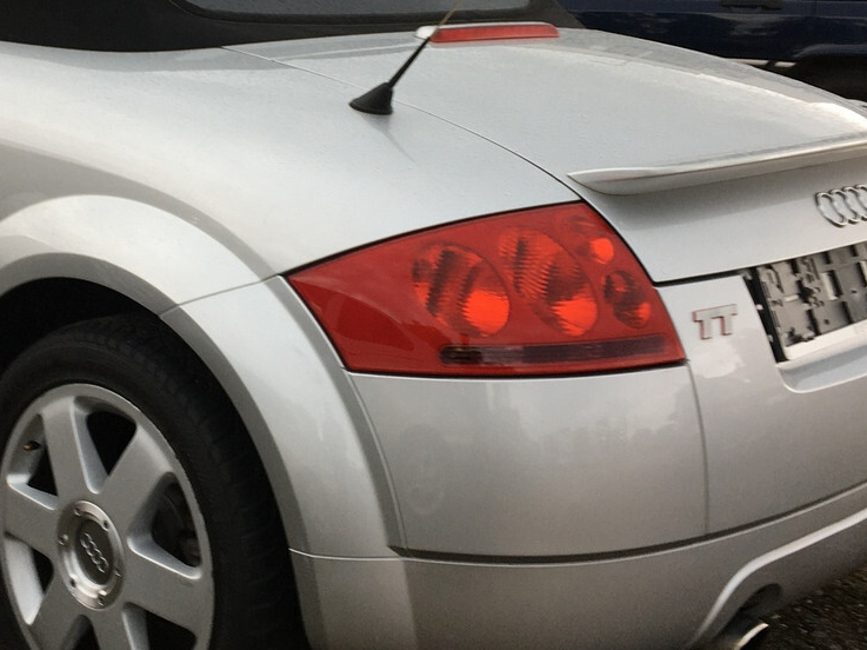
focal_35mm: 63
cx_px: 229
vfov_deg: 23.1
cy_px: 198
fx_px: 1577
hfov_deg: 30.3
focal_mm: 4.15
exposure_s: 1/50
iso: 25
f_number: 2.2
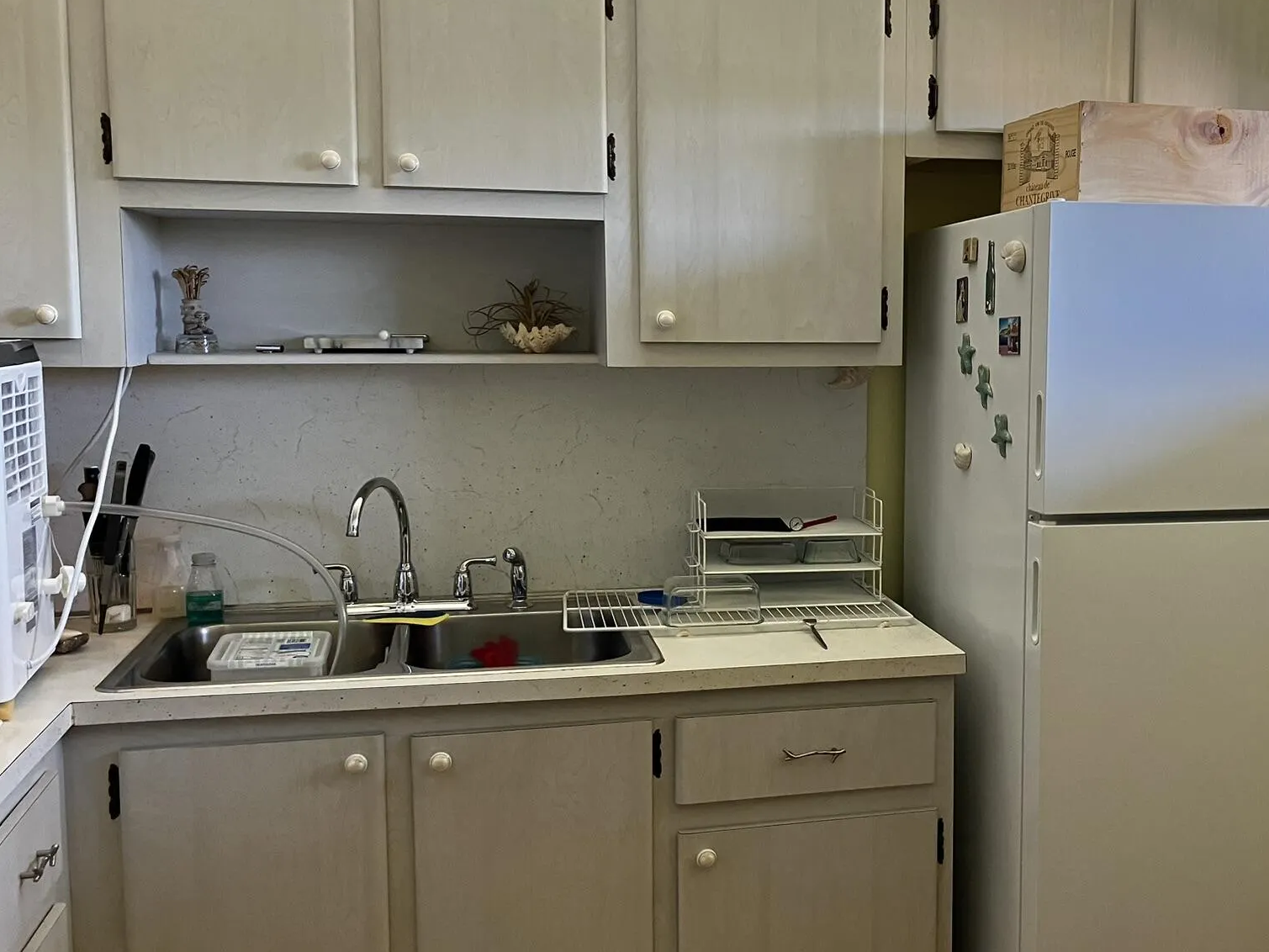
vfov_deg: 37.7
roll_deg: -0.7
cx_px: 859
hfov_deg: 48.1
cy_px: 483
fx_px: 1393
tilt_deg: -5.9
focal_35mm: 38
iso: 64
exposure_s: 1/60
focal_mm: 3.99
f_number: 1.8
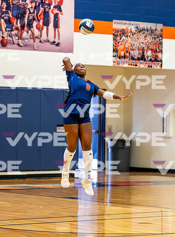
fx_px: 1068
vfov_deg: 12.7
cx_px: 87
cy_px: 112
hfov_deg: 9.4
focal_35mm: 157
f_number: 2.8
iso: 4000
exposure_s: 1/800
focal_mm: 102
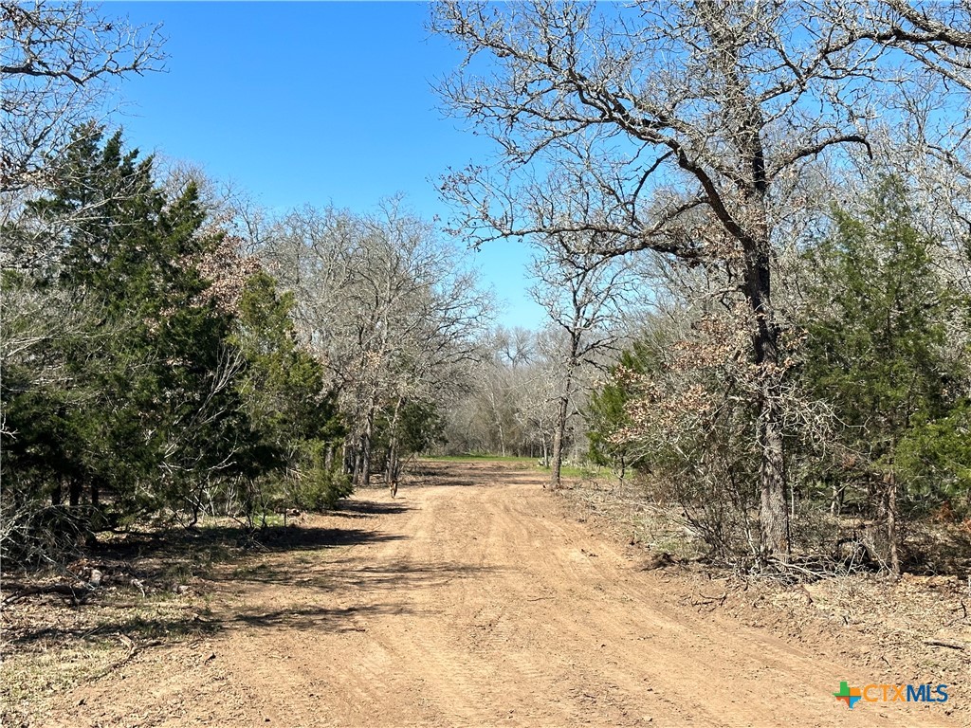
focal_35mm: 48
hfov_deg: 39.7
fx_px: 1346
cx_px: 486
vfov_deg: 30.3
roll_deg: -2.0
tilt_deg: +2.7
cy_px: 364
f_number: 1.78
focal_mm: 6.86
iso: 64
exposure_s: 1/3155
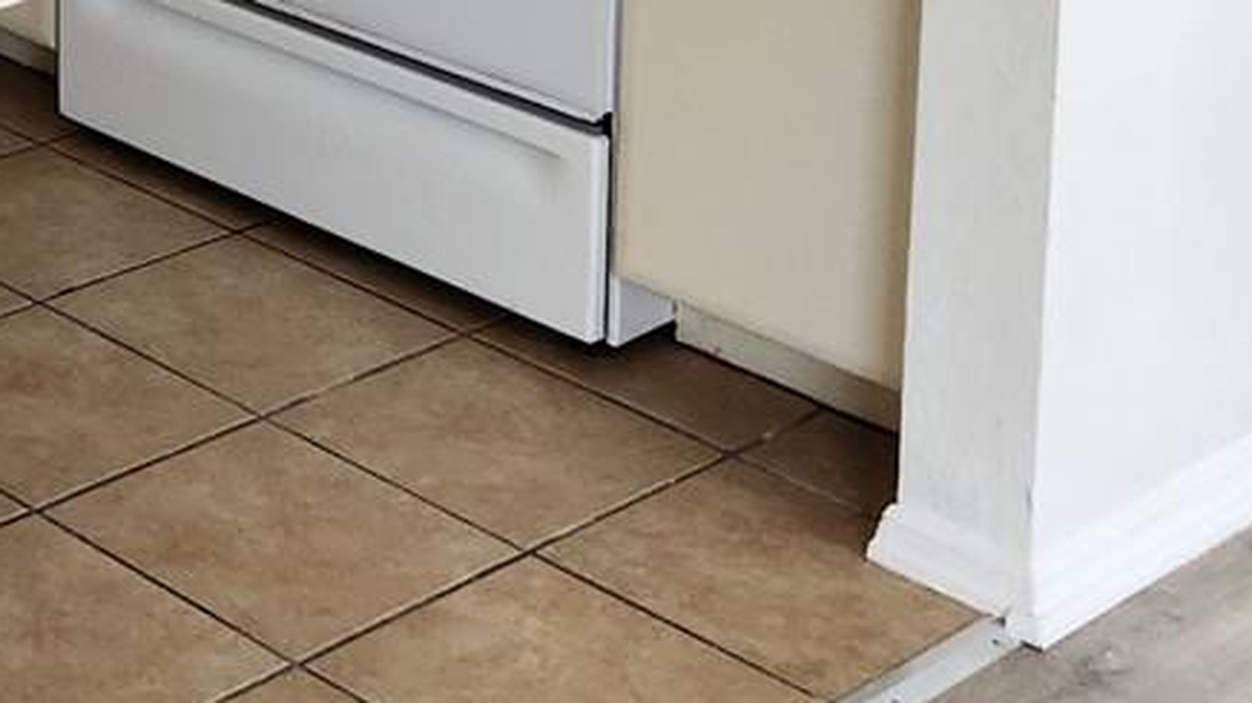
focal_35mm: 92
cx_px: -336
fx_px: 3053
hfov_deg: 21.2
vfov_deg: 11.9
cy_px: -646
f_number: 1.8
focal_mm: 5.4
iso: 160
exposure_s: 1/180
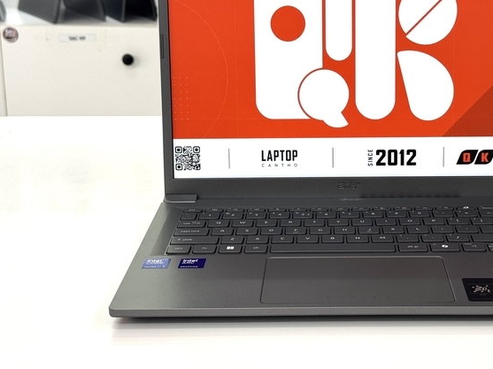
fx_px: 982
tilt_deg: -13.5
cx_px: 330
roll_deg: +1.3
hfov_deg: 28.0
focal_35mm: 69
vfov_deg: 21.2
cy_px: 138
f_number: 1.78
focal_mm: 6.76
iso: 50
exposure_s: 1/121
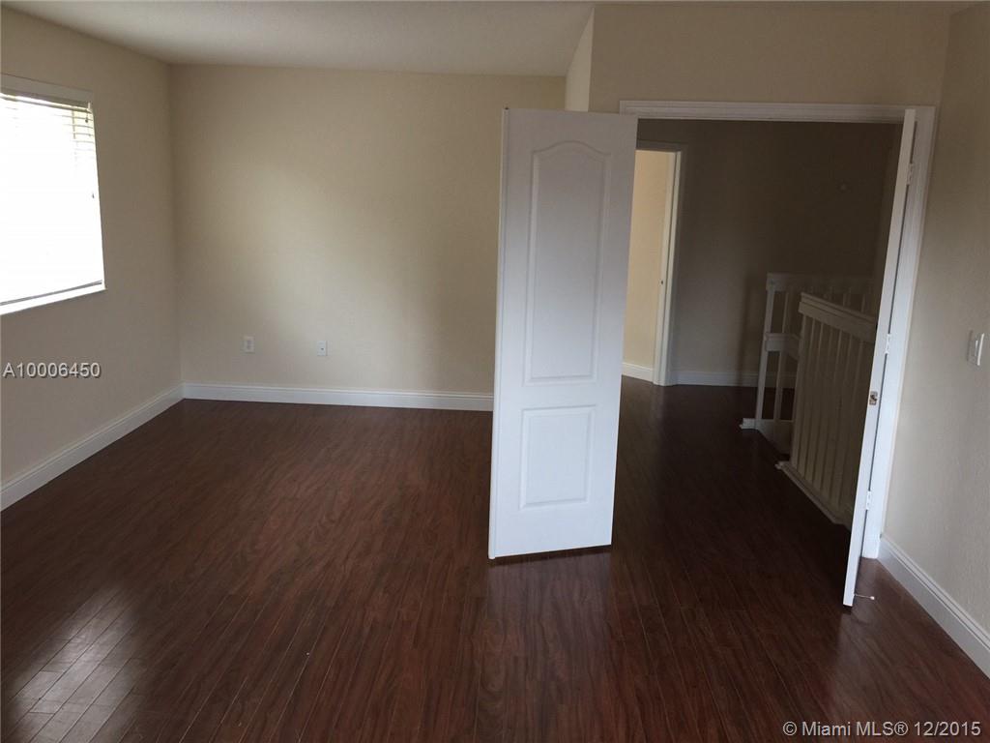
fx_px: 829
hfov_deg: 61.7
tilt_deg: -11.9
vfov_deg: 48.2
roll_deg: -2.2
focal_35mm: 29
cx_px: 495
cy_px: 372
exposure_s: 1/15
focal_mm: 4.15
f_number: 2.2
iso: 50
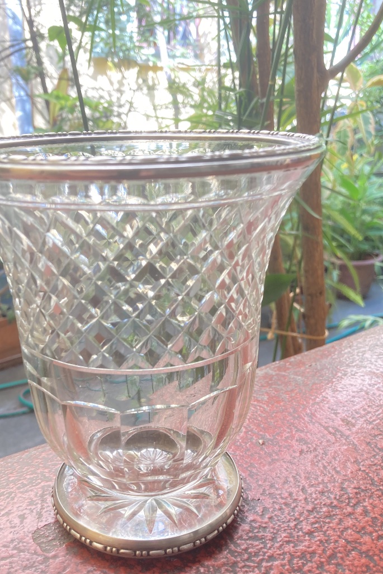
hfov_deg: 38.8
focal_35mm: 34
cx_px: 171
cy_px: 308
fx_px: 543
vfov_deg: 55.8
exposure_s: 1/121
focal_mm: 3.99
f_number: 1.8
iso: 50
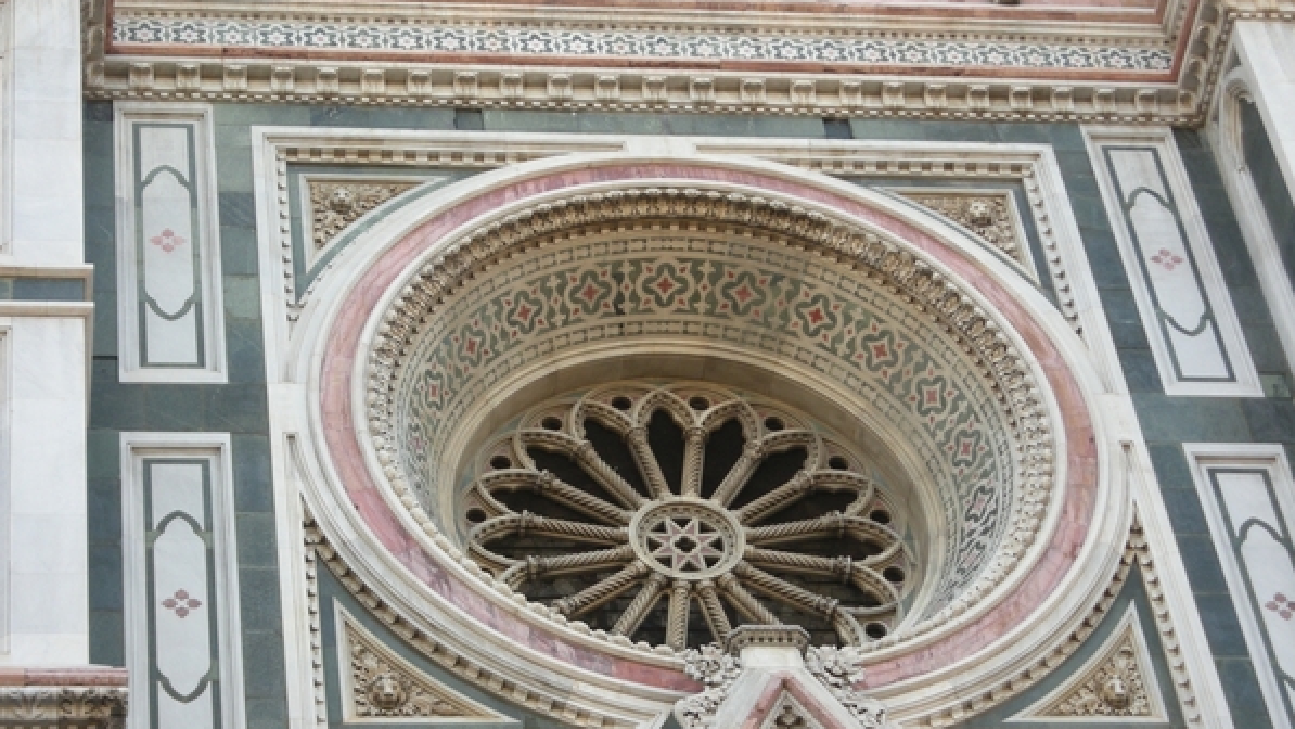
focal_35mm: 115
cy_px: 278
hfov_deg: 18.6
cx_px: 646
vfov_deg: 10.5
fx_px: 3949
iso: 90
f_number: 4.7
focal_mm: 17.1
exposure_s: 1/83.1
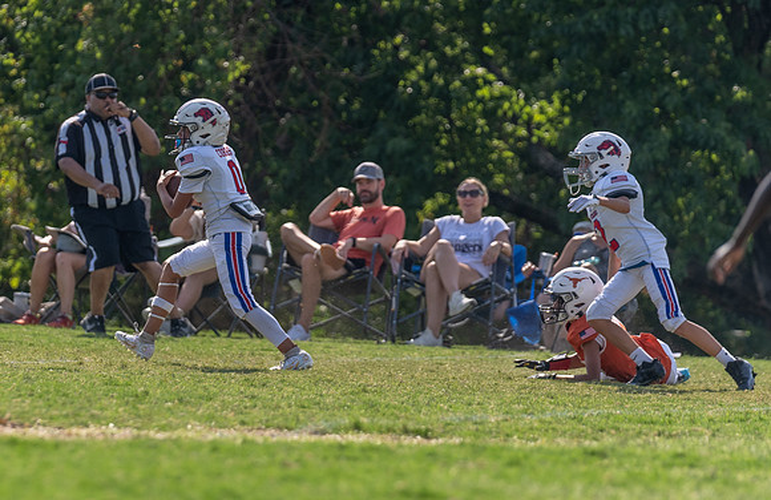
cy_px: 233
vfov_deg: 3.5
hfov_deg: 5.3
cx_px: 182
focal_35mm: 391
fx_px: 8297
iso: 100
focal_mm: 200
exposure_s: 1/1250
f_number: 3.5
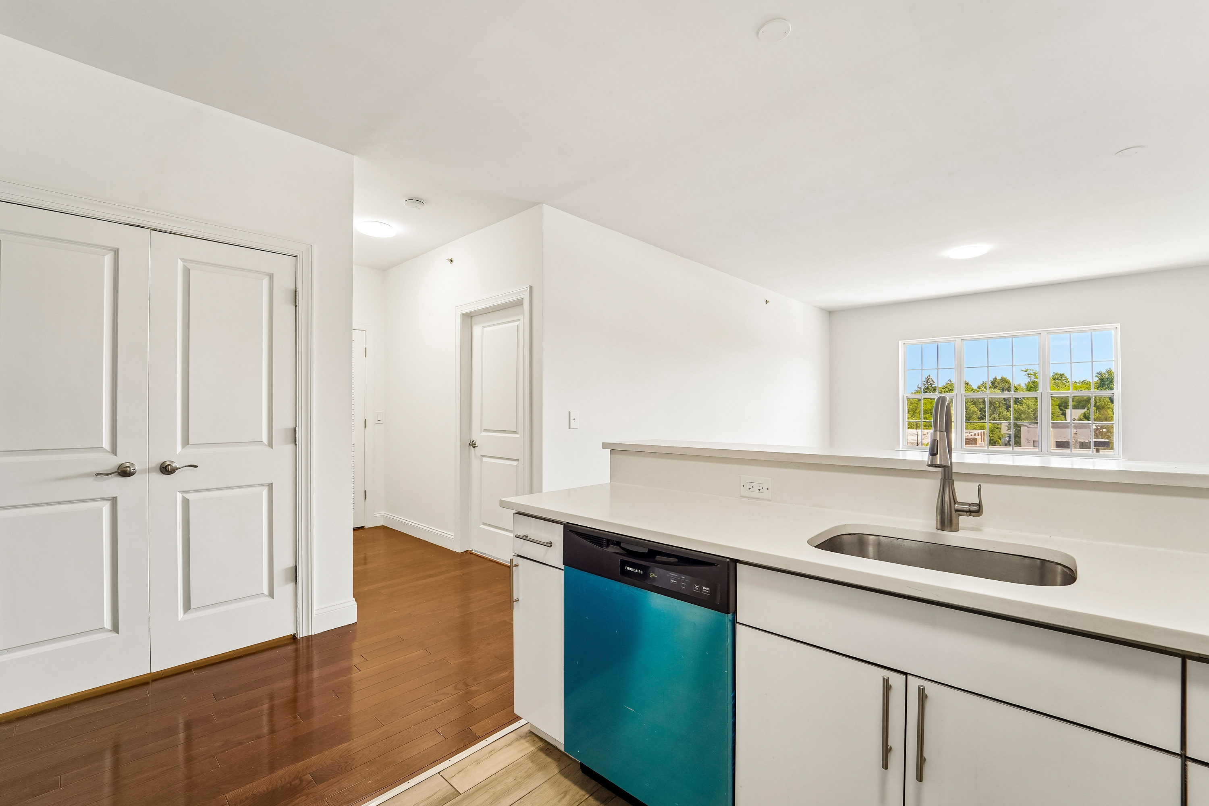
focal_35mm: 14
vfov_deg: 81.2
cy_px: 403
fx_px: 470
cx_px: 604
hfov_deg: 104.3
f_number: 8
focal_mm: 14
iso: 400
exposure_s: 1/15
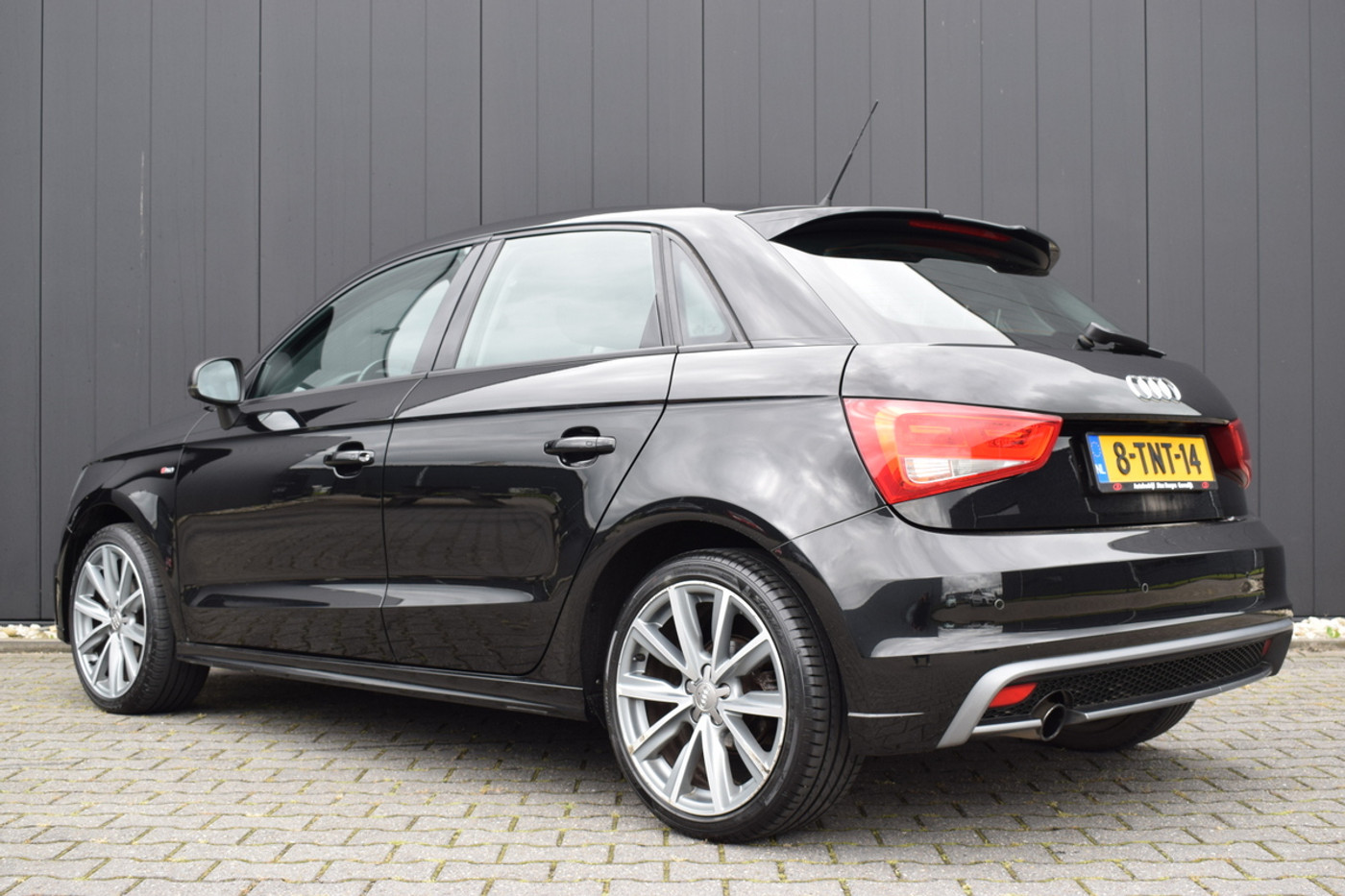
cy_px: 448
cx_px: 672
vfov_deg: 29.9
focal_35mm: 45
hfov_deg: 43.6
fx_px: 1681
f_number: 7.1
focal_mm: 30
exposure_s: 1/200
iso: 400
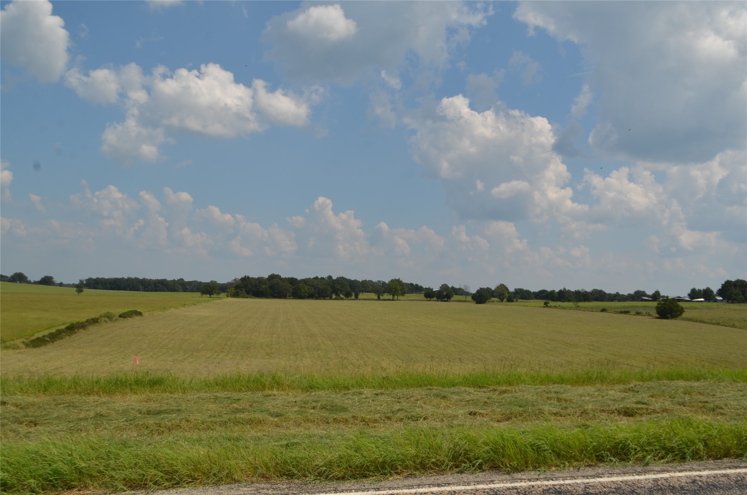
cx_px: 374
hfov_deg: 53.2
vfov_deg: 36.7
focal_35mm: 36
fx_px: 745
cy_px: 248
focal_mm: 24
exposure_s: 1/320
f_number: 9
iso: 100
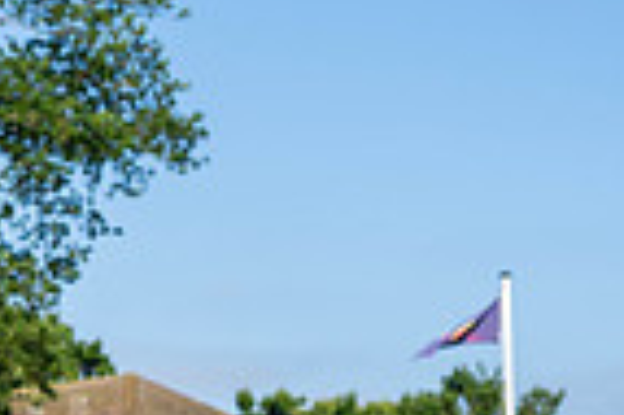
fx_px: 3238
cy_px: 513
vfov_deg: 7.3
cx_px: -467
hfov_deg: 10.4
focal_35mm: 187
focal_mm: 46
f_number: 5.6
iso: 400
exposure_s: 1/1250
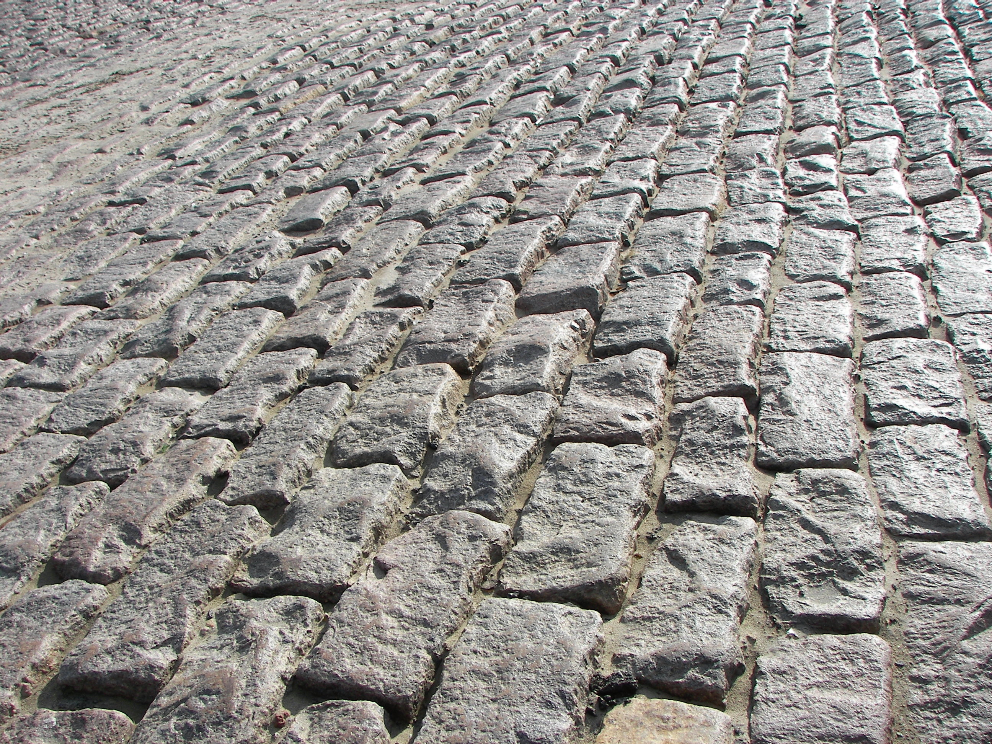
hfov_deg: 51.4
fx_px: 1032
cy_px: 372
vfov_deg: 39.7
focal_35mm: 36
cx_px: 496
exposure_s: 1/500
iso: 50
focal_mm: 6
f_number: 4
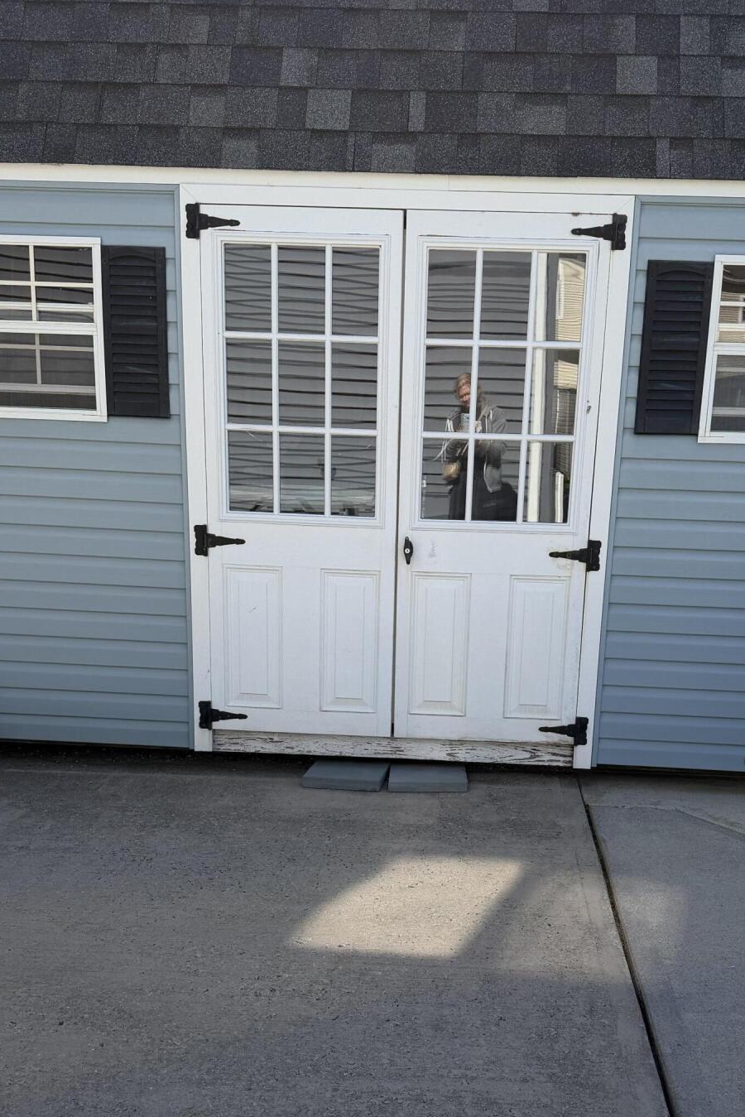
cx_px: 416
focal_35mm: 37
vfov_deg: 51.1
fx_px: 1148
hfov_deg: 35.9
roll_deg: -1.8
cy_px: 725
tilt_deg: -15.6
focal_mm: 6.76
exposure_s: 1/3021
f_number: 1.78
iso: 80
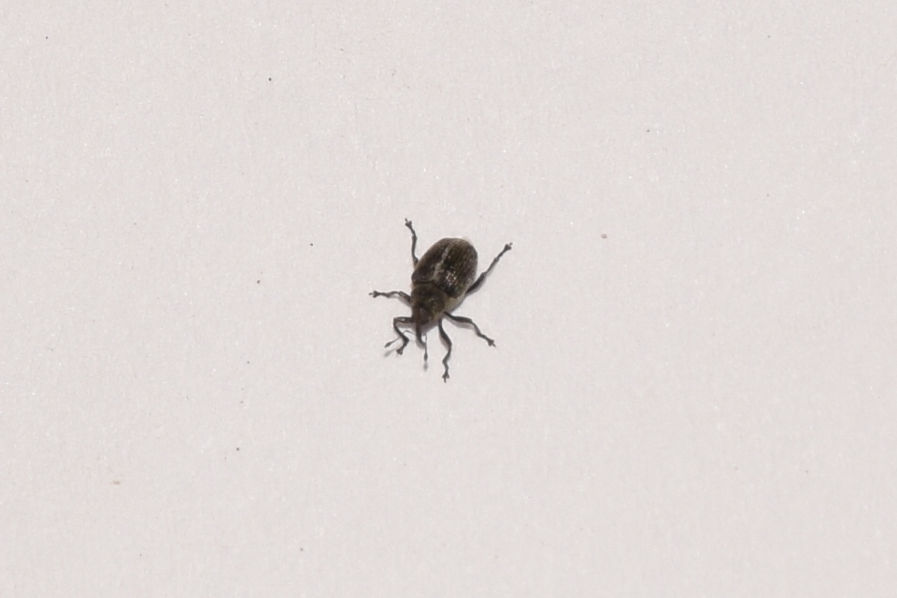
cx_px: 448
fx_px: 5232
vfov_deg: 6.5
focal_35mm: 210
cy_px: 299
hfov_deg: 9.8
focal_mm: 140
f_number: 16
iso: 100
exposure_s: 1/200
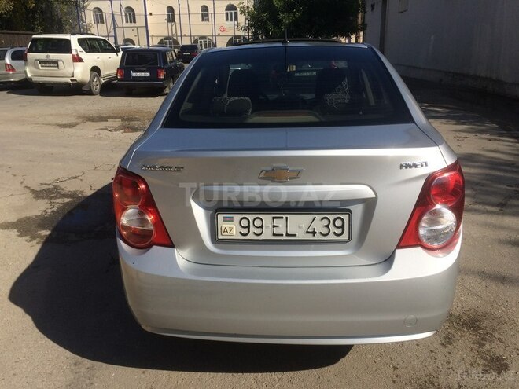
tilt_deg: -20.5
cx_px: 260
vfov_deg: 48.2
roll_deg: +1.5
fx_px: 435
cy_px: 194
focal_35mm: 29
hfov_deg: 61.7
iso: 32
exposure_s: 1/2933
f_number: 2.2
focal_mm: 4.15
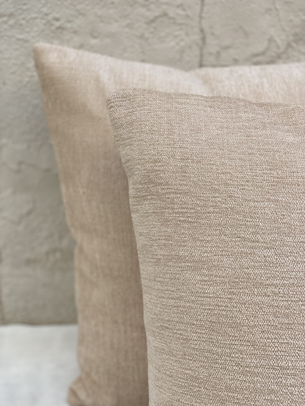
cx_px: 152
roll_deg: +1.0
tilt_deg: -20.1
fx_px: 611
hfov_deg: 28.0
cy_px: 203
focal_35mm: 52
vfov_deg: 36.8
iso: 20
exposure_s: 1/432
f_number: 2
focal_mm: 6
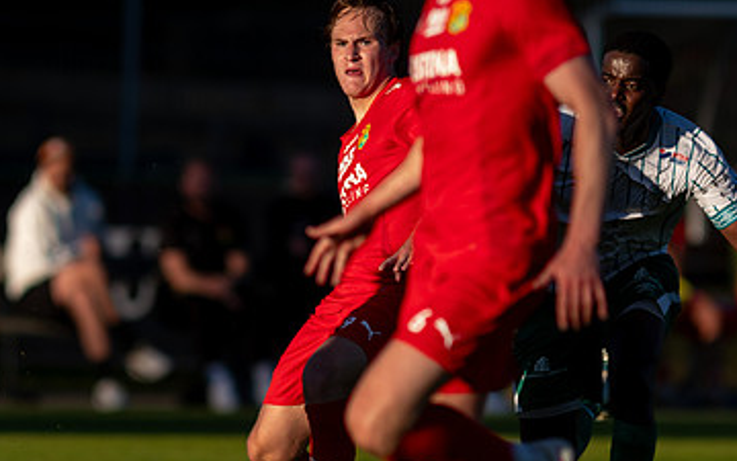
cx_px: 342
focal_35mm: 739
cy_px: 276
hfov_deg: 2.8
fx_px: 14843
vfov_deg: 1.8
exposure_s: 1/1600
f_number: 3.2
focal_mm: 300
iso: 220
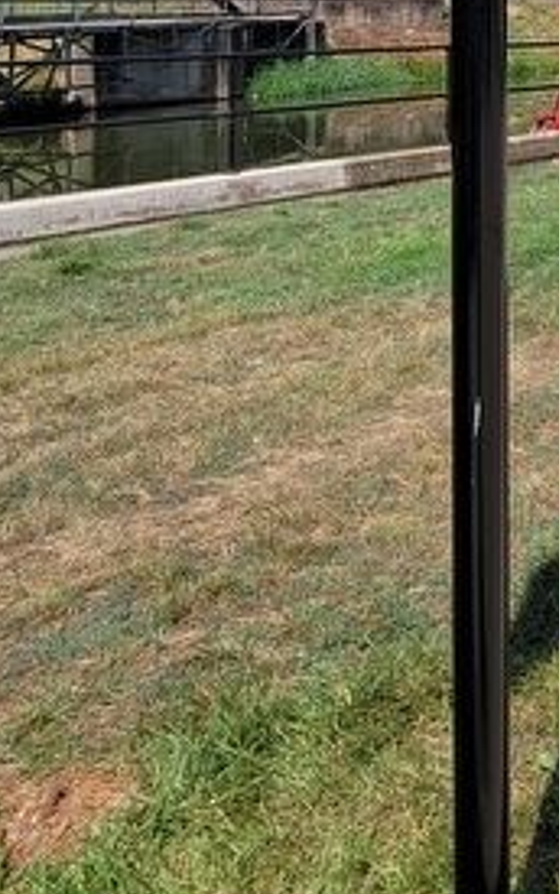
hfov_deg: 25.5
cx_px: 800
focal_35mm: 40
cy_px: 5
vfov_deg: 42.7
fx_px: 975
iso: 50
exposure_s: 1/2500
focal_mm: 2.2
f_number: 2.2
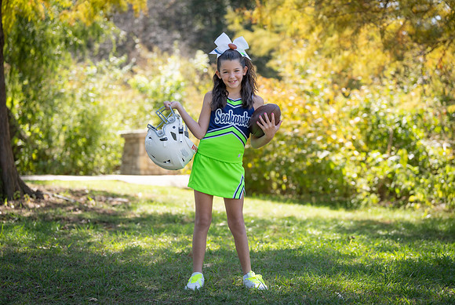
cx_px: 239
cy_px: 159
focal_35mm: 89
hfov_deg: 22.7
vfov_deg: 15.4
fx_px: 1132
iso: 100
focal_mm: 84
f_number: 2.8
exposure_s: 1/400
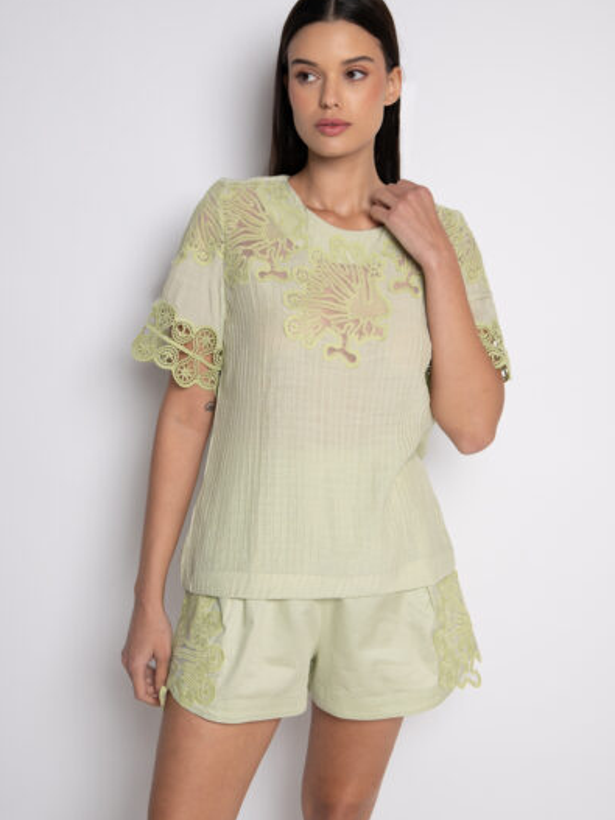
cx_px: 308
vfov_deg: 41.2
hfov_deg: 31.5
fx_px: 1090
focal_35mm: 46
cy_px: 382
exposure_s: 1/125
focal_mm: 42
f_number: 5
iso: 320
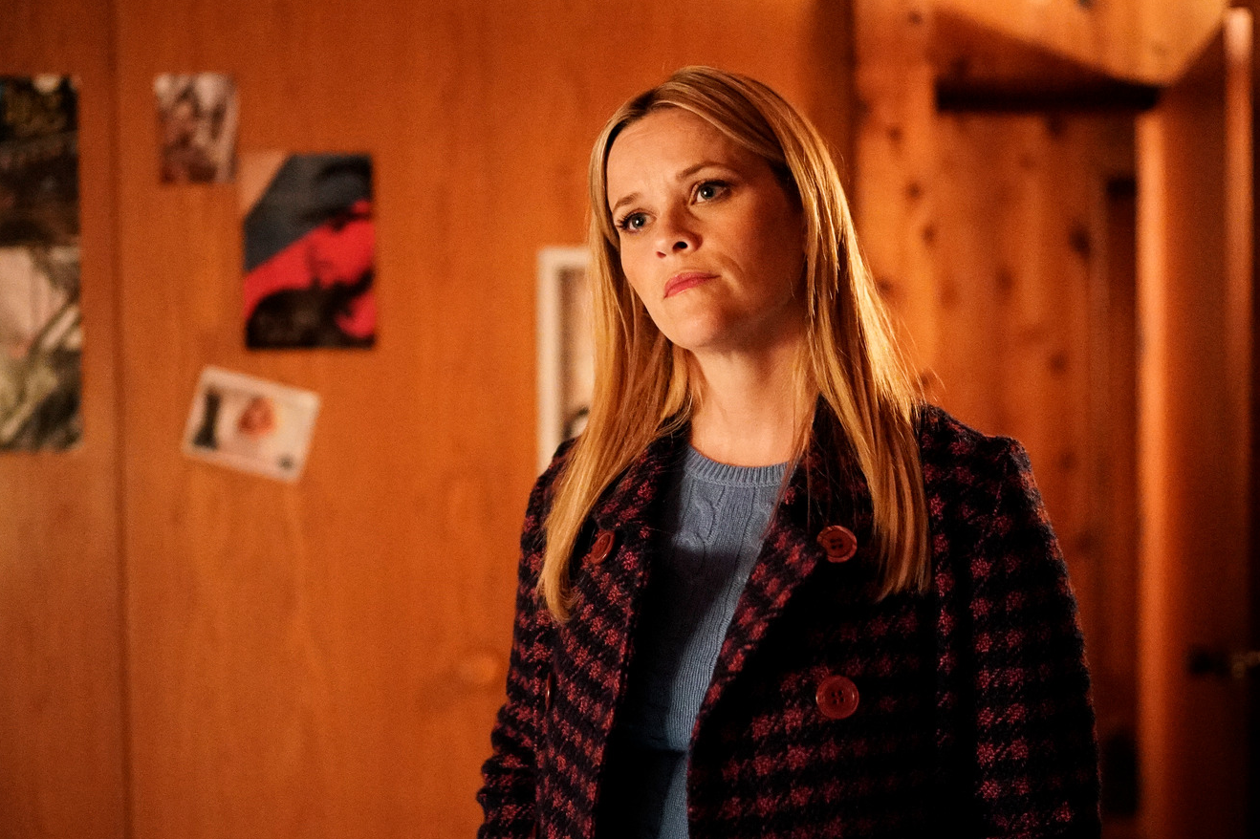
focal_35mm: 51
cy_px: 524
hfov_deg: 38.8
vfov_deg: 26.4
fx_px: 1784
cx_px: 560
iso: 10000
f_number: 1.4
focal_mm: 35
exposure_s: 1/125
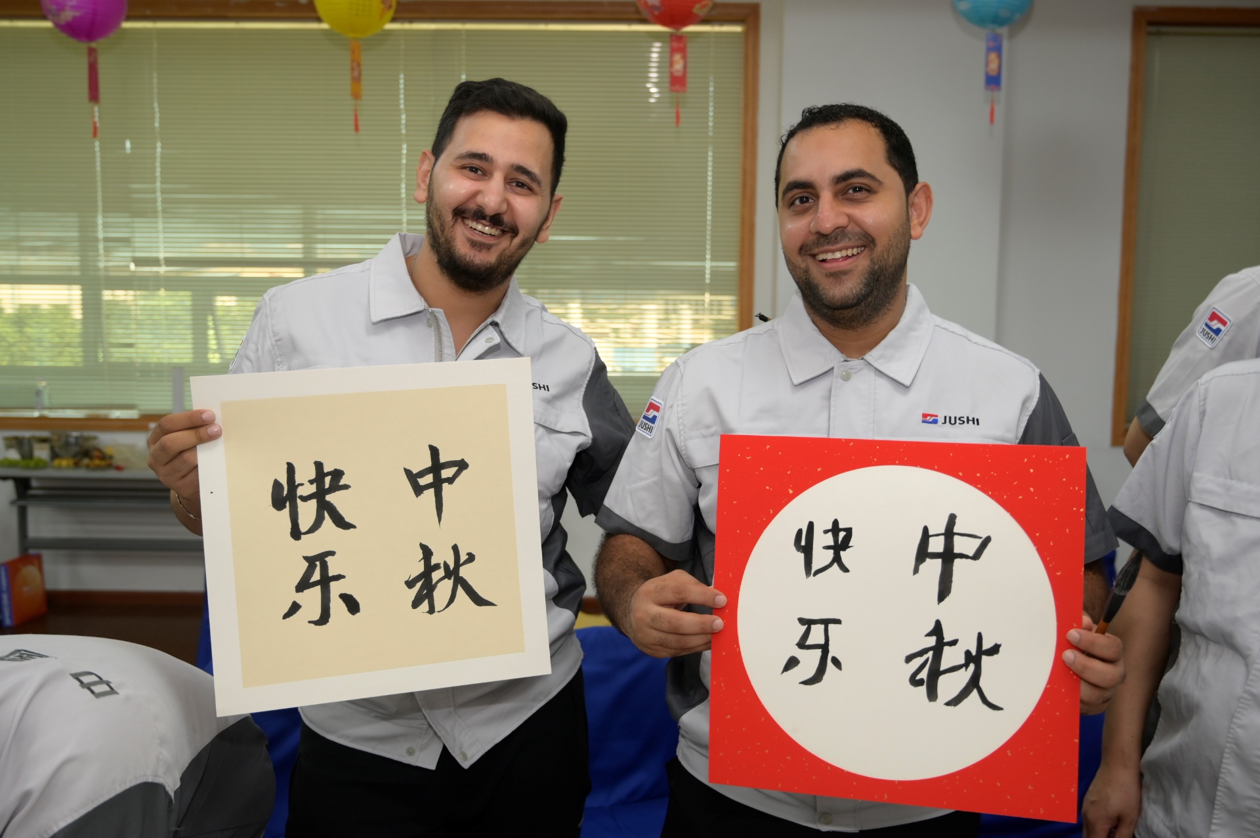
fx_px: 1154
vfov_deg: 39.9
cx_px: 630
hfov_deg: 57.3
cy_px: 419
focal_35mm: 33
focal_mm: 33
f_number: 4
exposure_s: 1/25
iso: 500
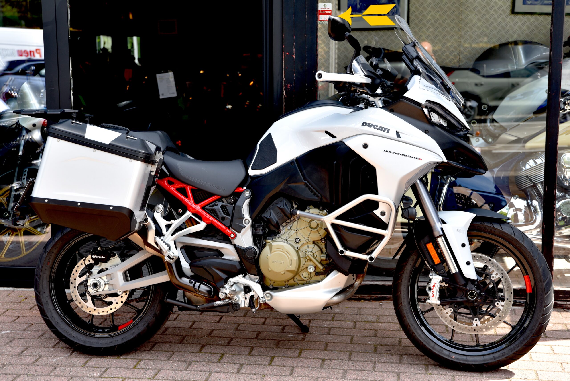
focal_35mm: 62
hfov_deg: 32.4
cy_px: 190
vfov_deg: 21.9
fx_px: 982
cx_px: 285
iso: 100
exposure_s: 1/100
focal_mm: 62
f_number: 5
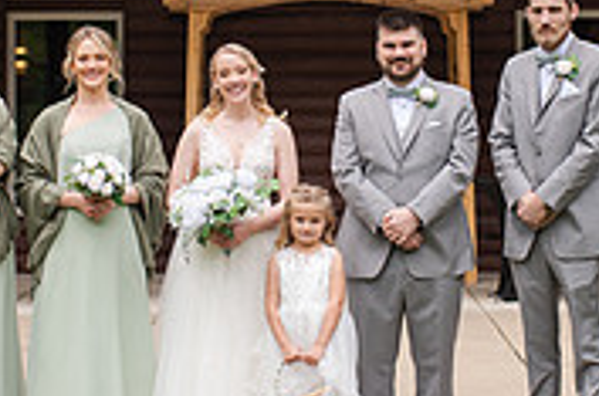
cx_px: 280
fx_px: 2373
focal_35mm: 143
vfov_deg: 9.5
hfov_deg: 14.4
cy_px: 100
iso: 100
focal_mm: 35
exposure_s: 1/500
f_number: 3.5
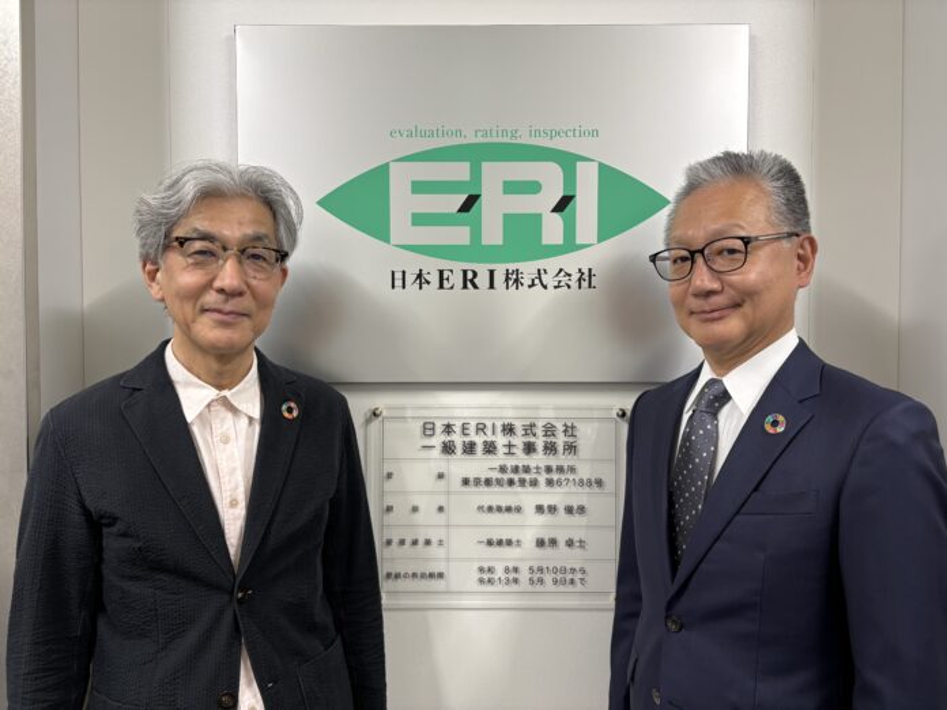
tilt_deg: -1.4
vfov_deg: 53.1
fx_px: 711
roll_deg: +0.2
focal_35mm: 26
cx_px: 474
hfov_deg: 67.3
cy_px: 355
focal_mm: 5.96
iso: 125
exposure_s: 1/50
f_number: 1.6
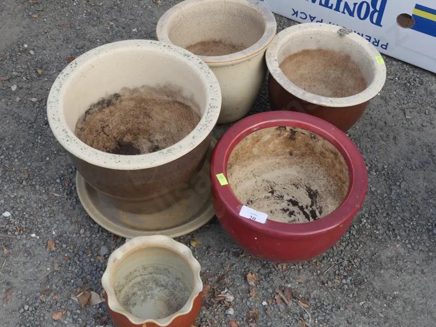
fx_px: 655
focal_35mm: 52
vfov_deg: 28.0
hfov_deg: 36.8
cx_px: 222
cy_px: 165
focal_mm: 25
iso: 500
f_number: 10
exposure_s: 1/60
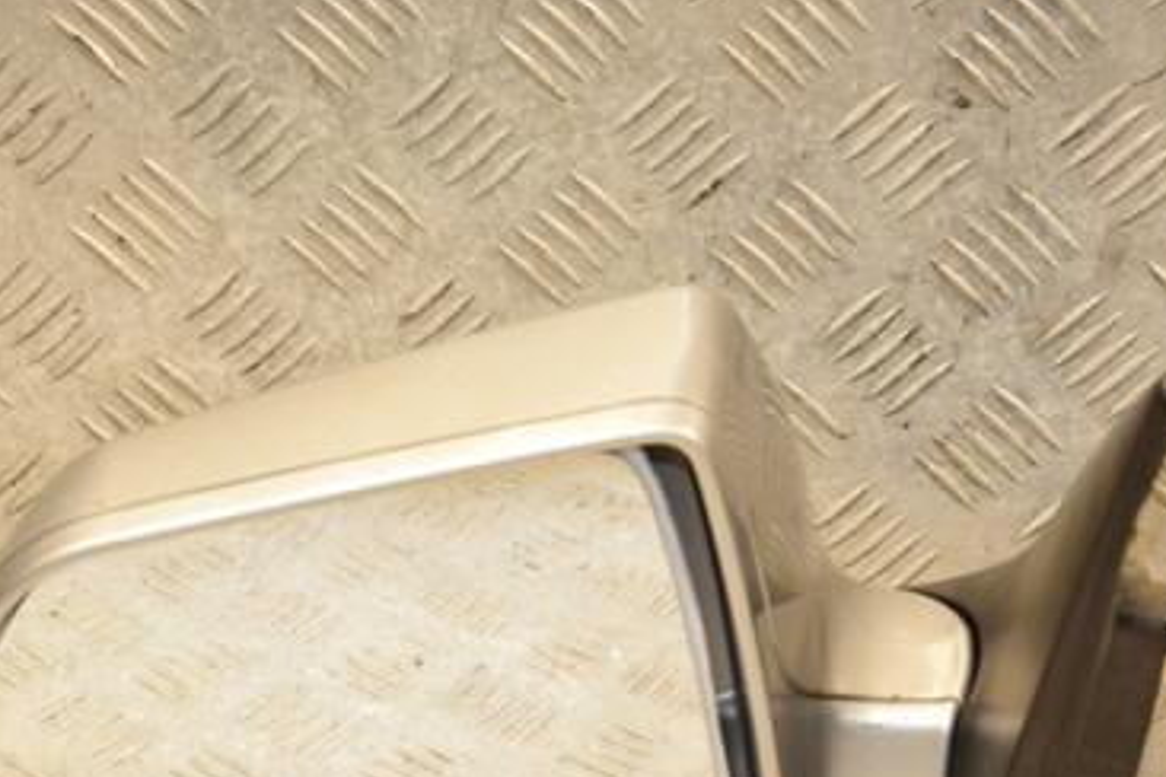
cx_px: 538
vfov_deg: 11.1
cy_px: 618
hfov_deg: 16.7
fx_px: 3984
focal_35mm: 123
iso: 800
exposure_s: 1/200
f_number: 6.3
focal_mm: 50
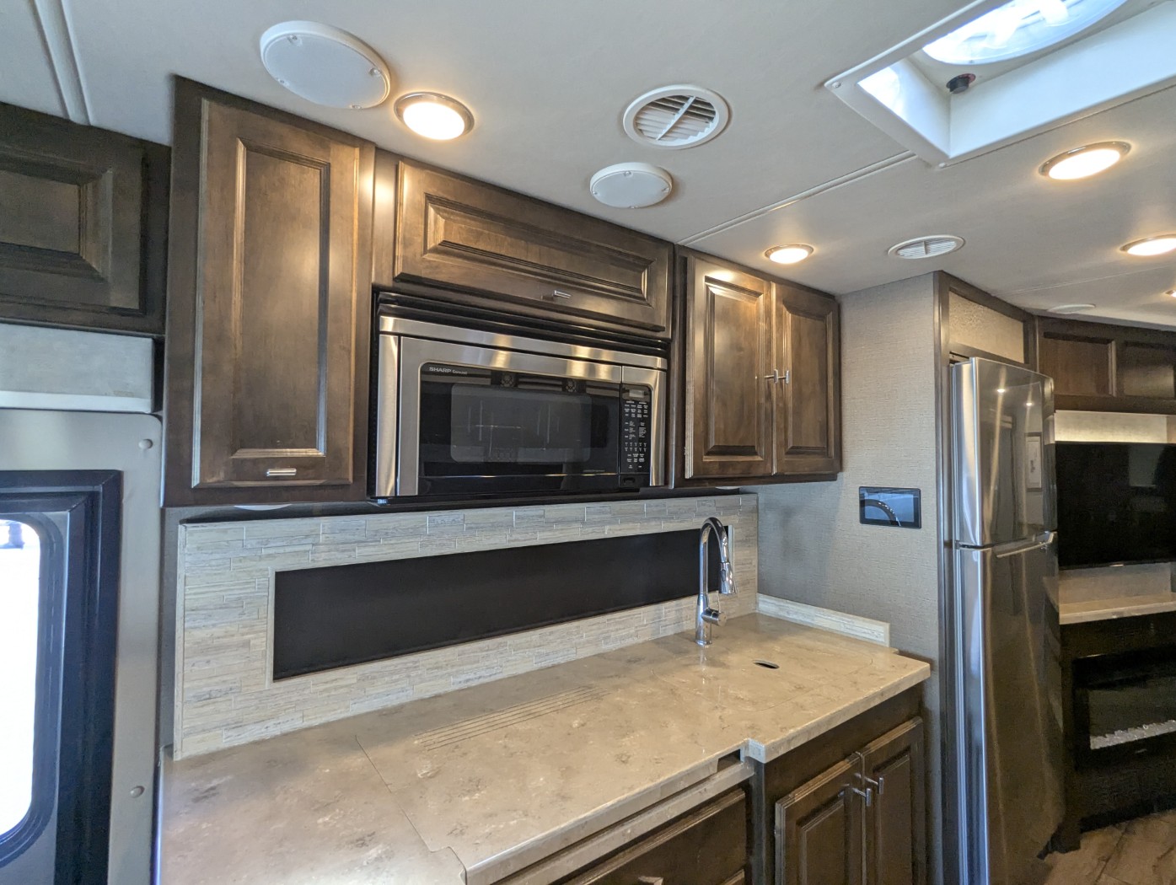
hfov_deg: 94.4
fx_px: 544
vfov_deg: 78.2
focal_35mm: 16
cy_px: 442
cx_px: 588
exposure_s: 1/101
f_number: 2.2
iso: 253
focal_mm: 2.35
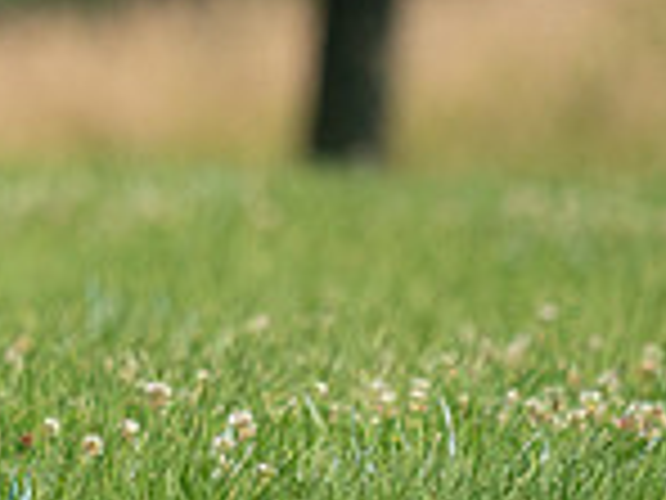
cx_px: -454
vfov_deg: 1.0
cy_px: -273
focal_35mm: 1538
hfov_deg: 1.3
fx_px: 29591
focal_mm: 407
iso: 1000
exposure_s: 1/4000
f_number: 6.3
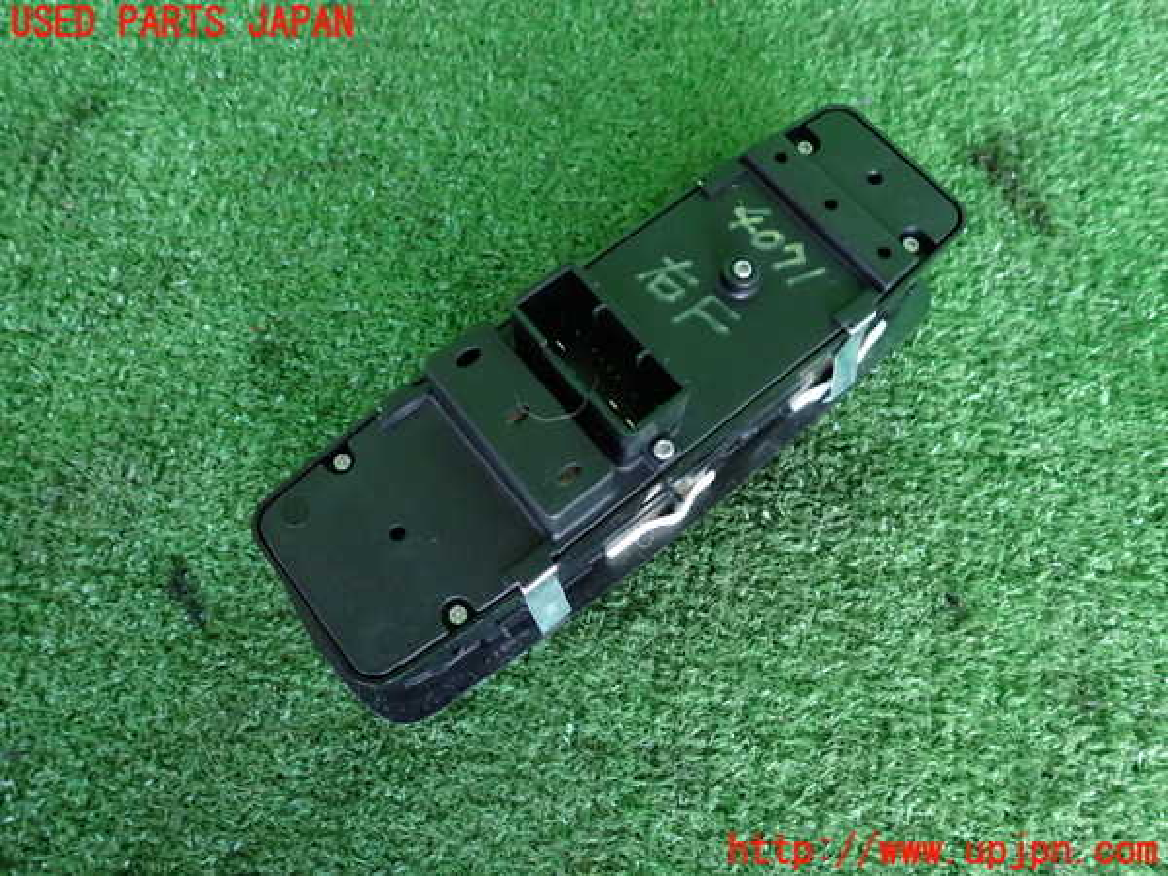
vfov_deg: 54.9
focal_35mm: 25
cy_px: 438
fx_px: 844
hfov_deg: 69.4
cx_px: 584
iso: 400
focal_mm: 4.5
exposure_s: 1/30
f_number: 2
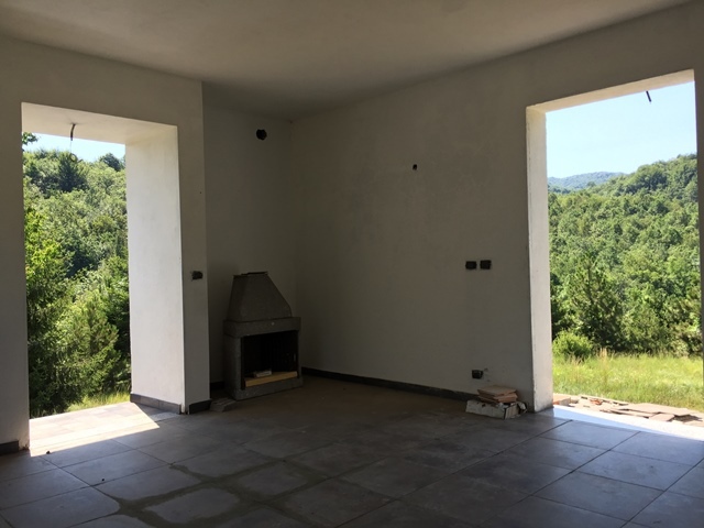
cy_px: 264
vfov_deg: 48.2
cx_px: 352
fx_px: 590
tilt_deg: -0.3
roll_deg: +1.5
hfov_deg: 61.7
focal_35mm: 29
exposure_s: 1/471
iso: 32
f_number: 2.2
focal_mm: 4.15
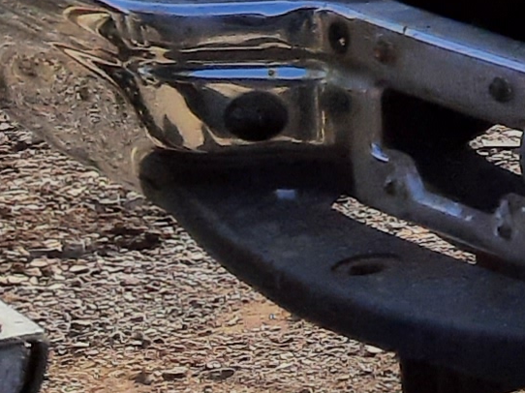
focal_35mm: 192
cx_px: 1623
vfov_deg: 7.5
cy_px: -311
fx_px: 2911
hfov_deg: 8.5
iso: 40
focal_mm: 3.92
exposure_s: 1/2439
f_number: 1.7
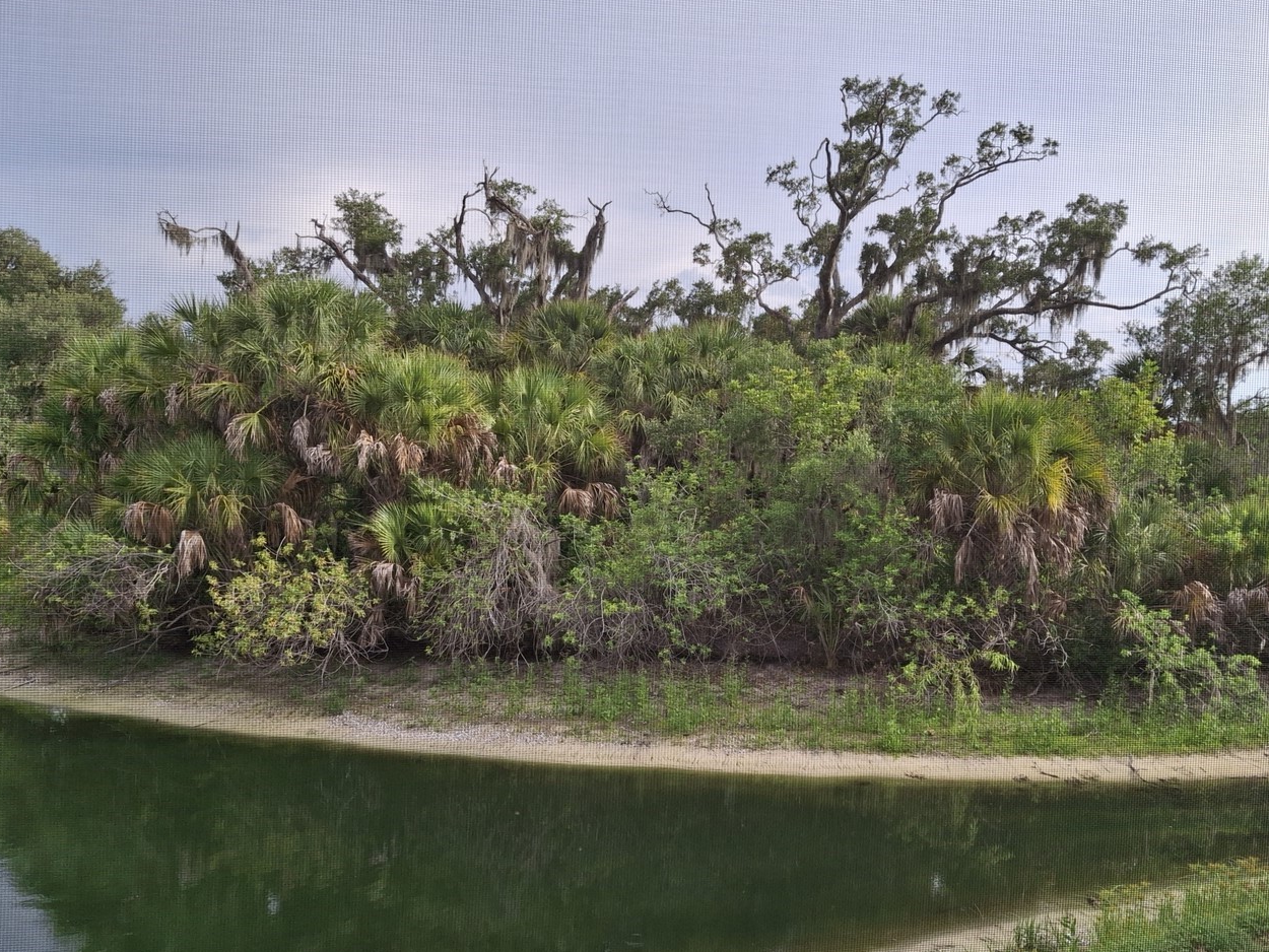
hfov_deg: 56.6
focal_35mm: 32
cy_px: 486
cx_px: 726
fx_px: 1173
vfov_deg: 44.2
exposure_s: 1/643
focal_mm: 4.69
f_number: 1.8
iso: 25
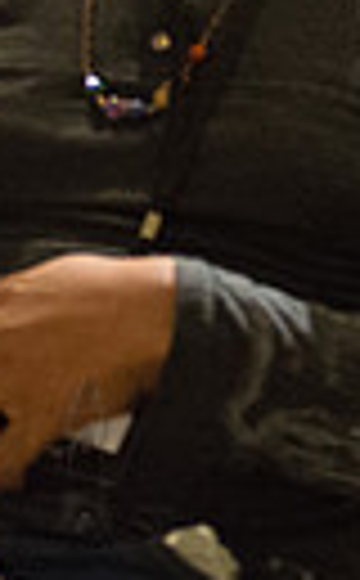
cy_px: -200
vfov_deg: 5.7
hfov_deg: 3.5
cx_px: 954
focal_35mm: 368
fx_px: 5809
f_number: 2.8
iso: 4000
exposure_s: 1/200
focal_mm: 80
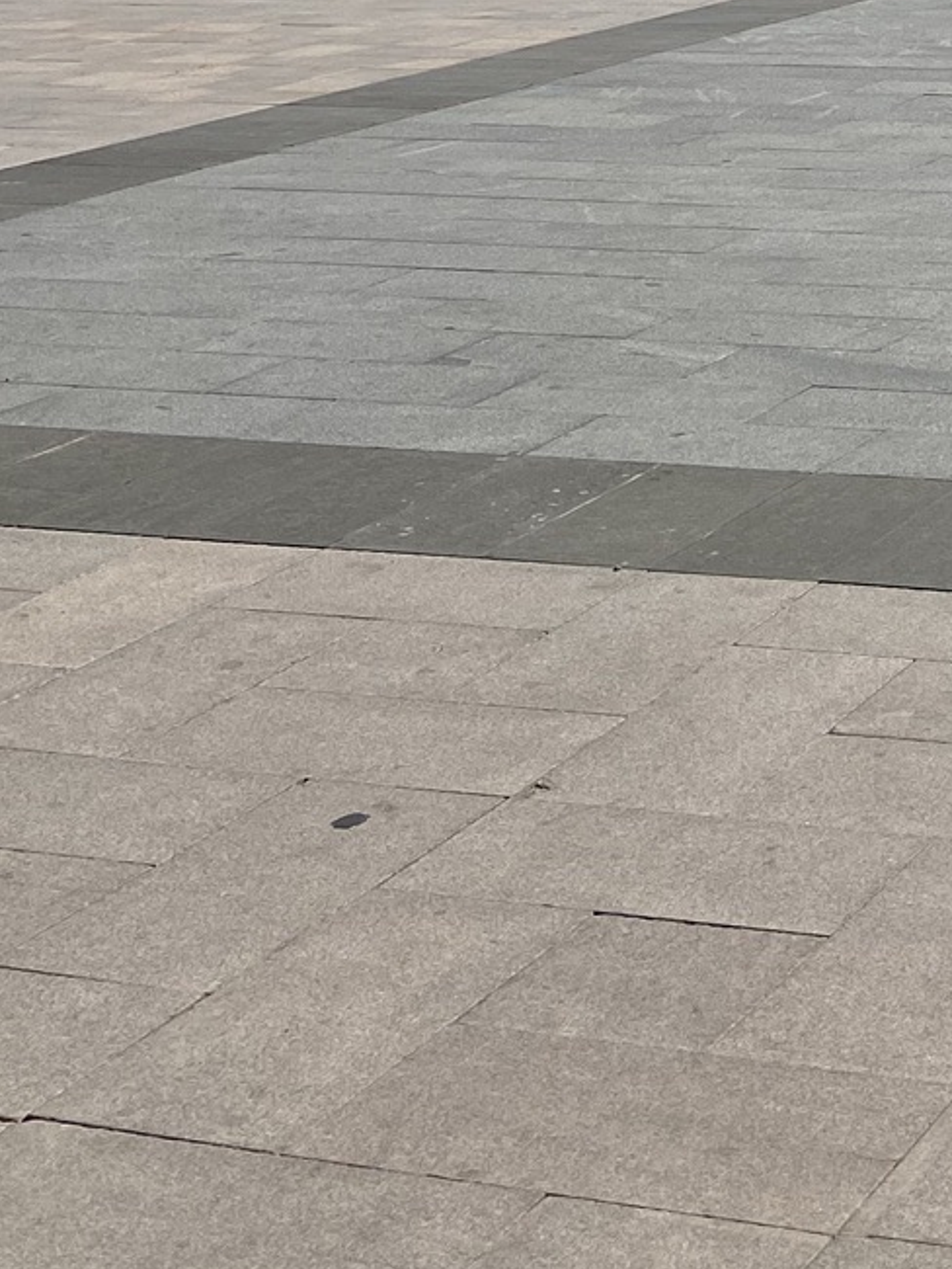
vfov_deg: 22.0
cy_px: -359
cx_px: 1401
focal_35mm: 80
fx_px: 2932
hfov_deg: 16.8
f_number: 1.8
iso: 32
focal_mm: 4.25
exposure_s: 1/6757
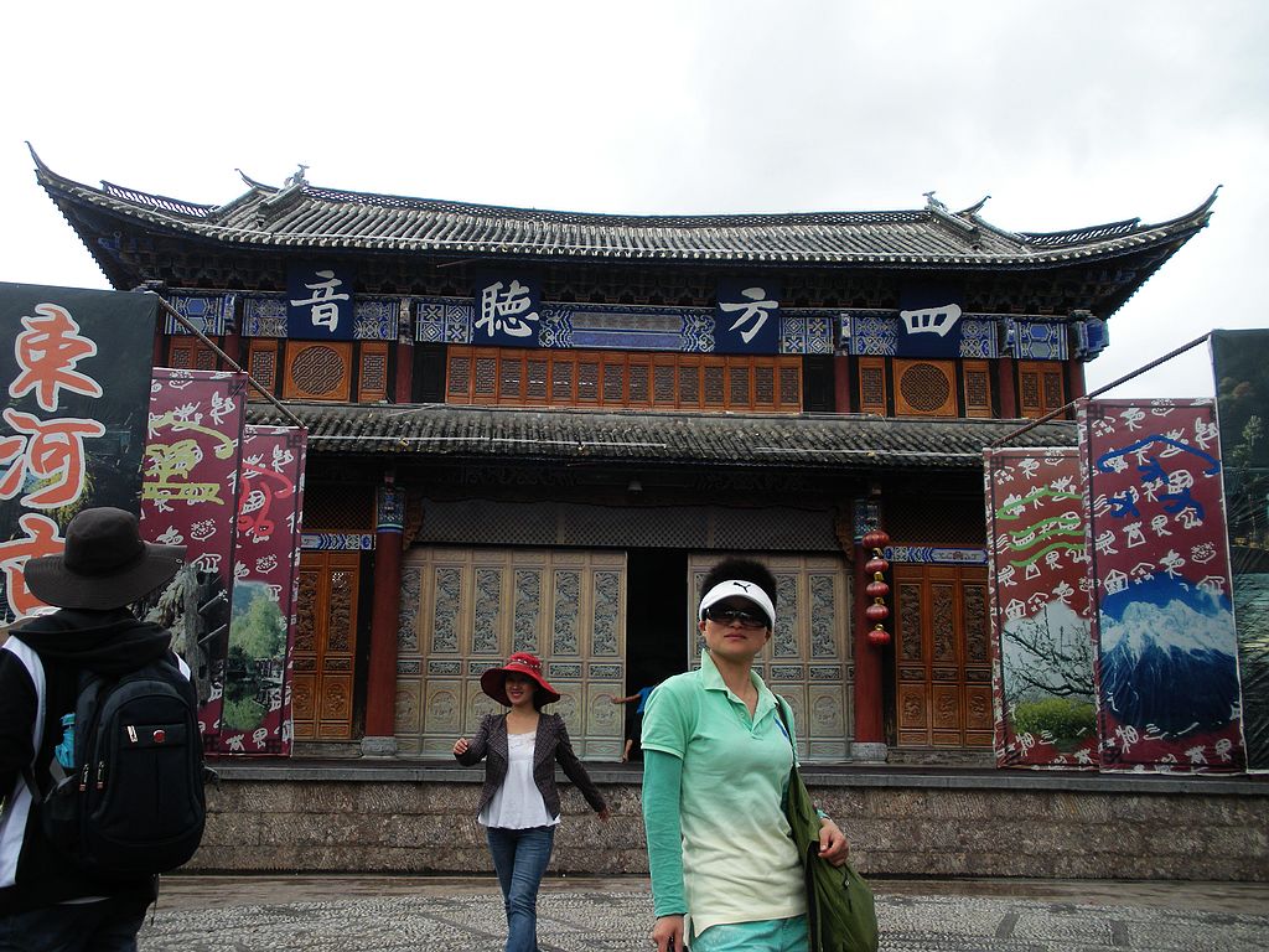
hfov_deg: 51.4
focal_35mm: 36
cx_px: 634
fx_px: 1320
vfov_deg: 39.7
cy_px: 476
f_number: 3.5
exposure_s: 1/358
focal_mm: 6.3
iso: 64
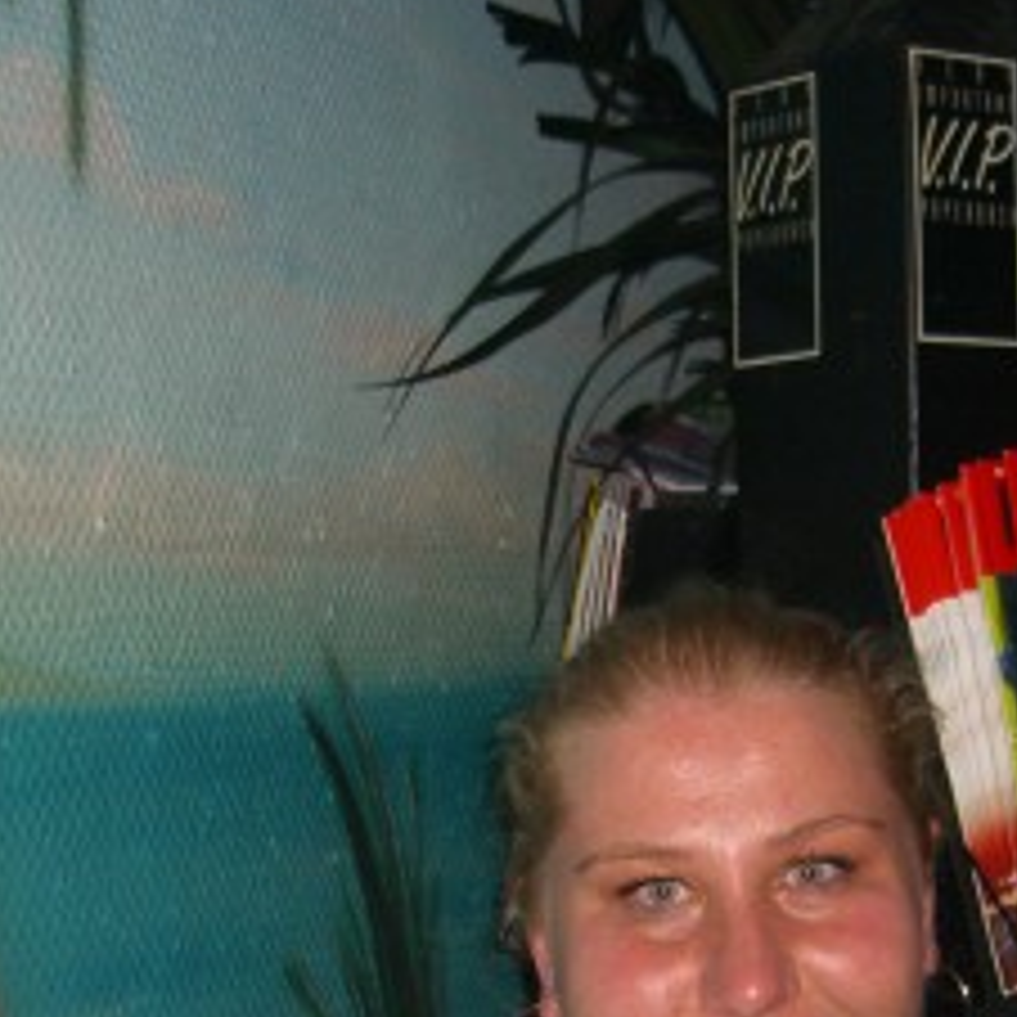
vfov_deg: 19.1
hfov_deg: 19.4
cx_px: 688
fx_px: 2958
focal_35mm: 89
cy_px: 954
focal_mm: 7.9
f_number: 2.8
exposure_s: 1/60
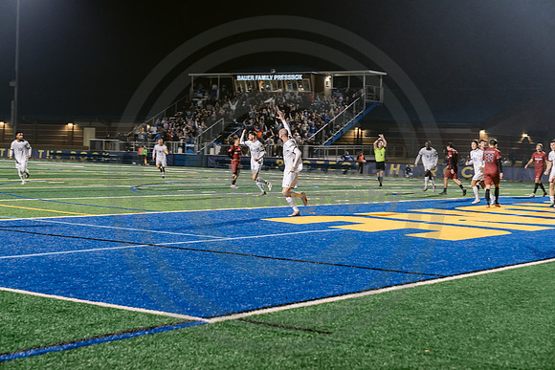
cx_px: 278
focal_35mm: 70
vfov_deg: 19.5
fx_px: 1079
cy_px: 185
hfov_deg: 28.8
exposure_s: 1/200
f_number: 4.5
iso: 2500
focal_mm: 70
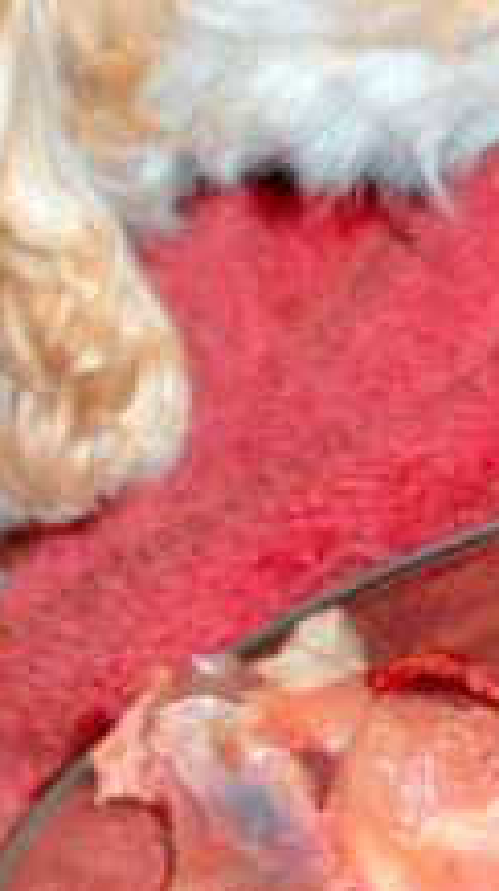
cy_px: 131
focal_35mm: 285
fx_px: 6730
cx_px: 421
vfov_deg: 7.6
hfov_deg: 4.2
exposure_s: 1/60
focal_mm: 15.9
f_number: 5.6
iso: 200
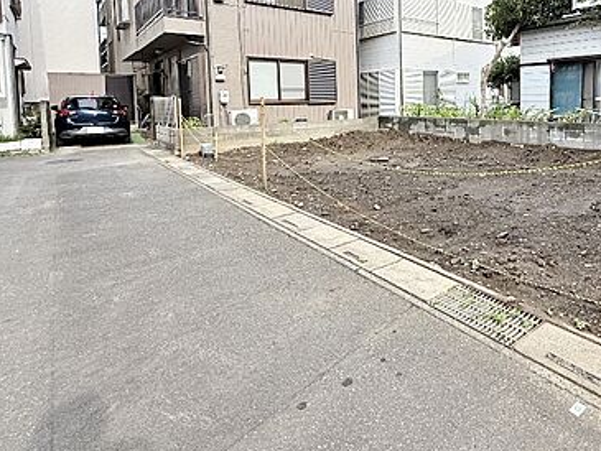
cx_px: 436
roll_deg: +1.4
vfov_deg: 56.3
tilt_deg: -3.1
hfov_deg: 69.9
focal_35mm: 23
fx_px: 399
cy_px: 119
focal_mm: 2.22
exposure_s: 1/751
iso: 64
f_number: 2.2
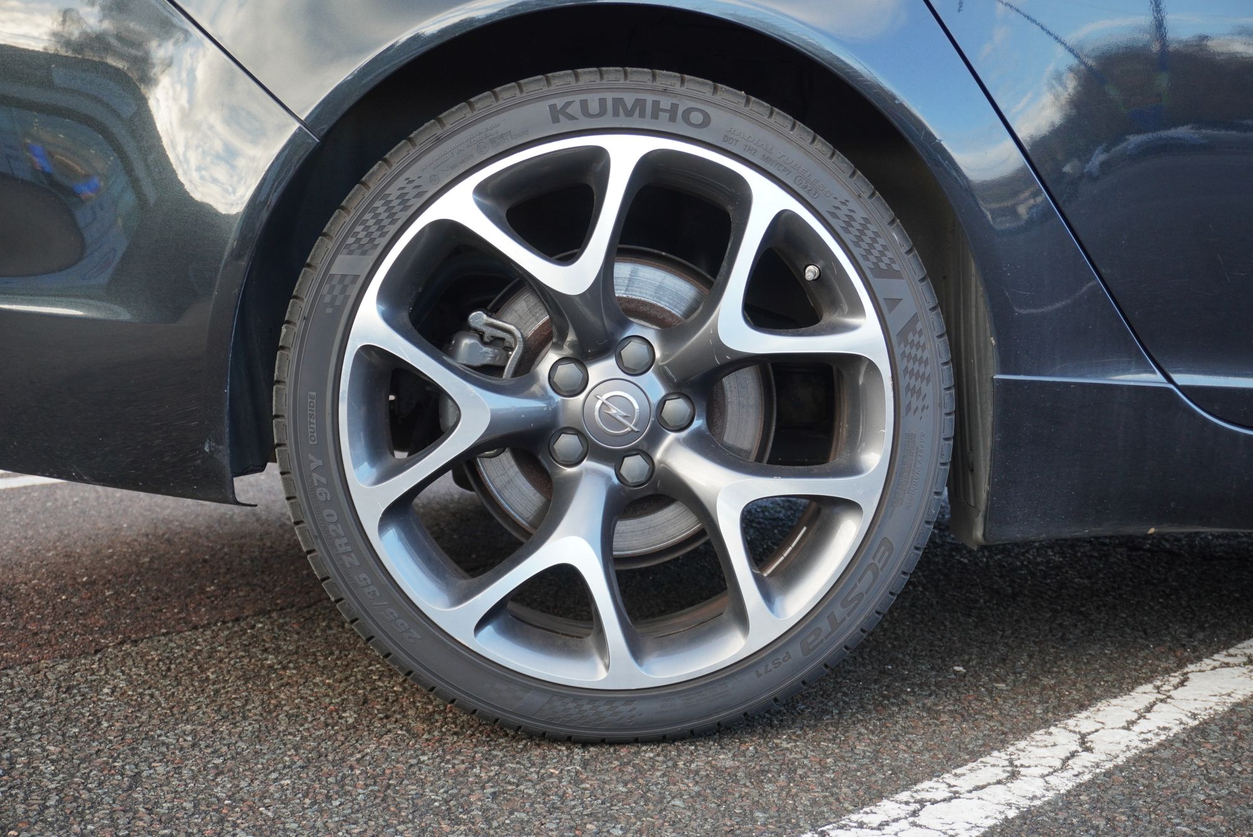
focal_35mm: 48
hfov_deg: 41.1
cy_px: 418
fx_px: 1672
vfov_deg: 28.1
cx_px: 626
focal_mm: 32
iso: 320
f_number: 5
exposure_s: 1/50
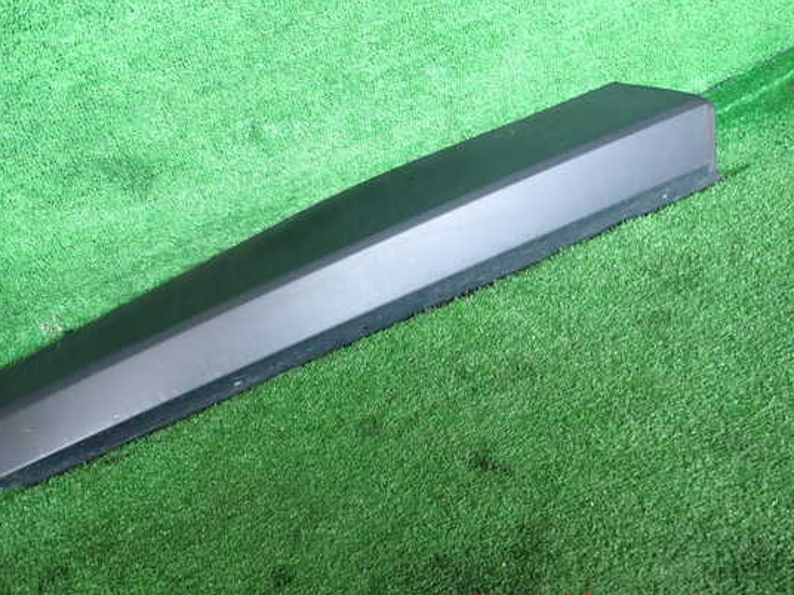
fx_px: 642
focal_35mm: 28
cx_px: 364
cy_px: 295
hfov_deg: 63.3
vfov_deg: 49.7
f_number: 2
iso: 160
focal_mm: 4.5
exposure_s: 1/60
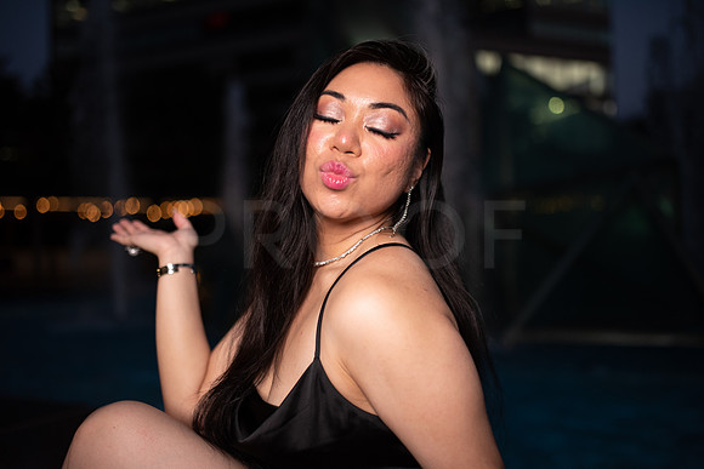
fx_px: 685
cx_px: 352
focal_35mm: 35
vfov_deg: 37.9
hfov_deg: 54.4
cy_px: 234
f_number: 1.4
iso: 640
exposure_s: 1/1000
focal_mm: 35
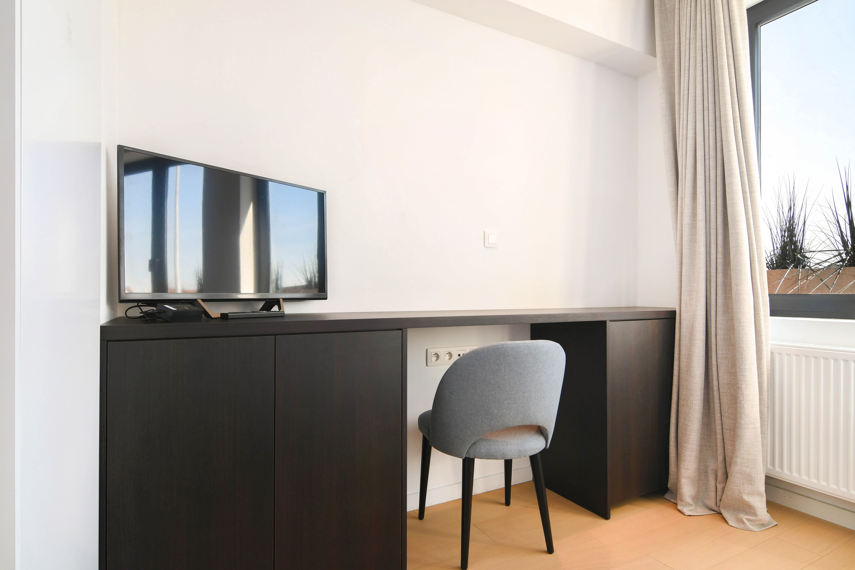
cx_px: 428
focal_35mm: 18
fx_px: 427
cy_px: 285
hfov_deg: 90.0
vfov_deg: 67.4
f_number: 10
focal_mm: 12
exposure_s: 1/250
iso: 200
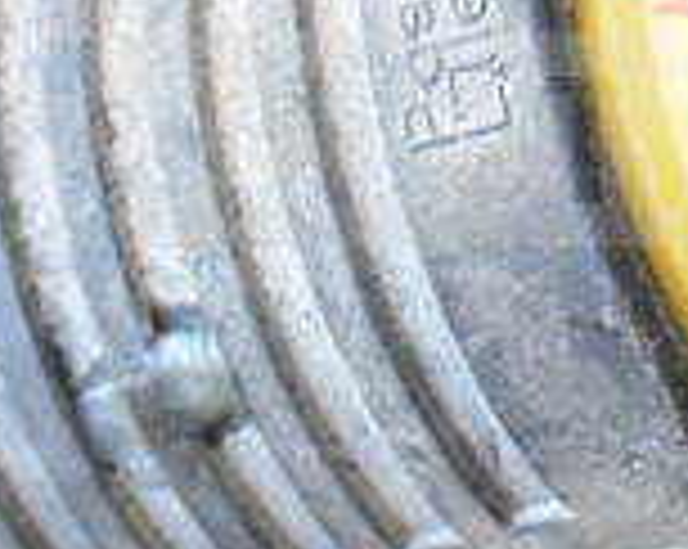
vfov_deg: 5.0
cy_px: -110
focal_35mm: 309
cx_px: 621
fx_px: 6281
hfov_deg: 6.3
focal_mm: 55
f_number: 5.6
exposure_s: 1/100
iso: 1800
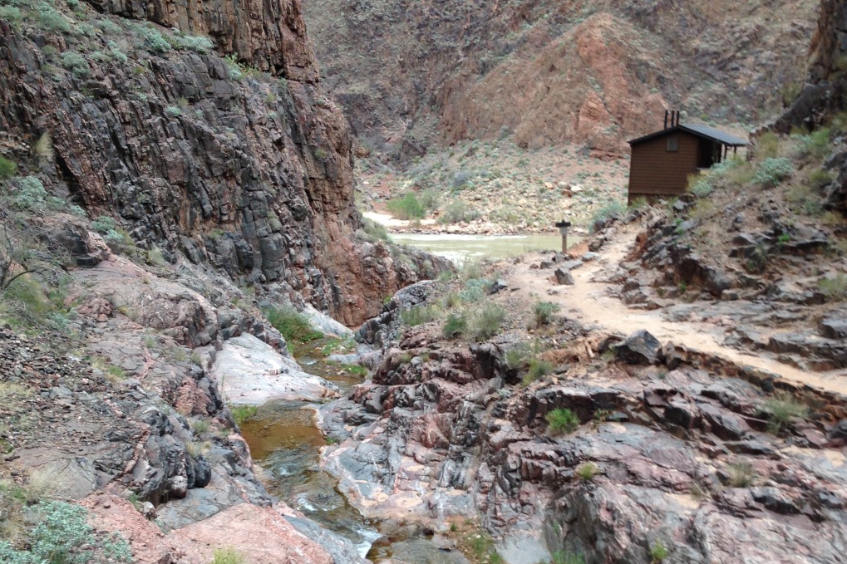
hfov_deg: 42.8
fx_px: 1082
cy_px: 402
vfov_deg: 28.9
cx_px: 423
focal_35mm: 46
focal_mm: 4.12
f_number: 2.4
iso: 50
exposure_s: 1/60
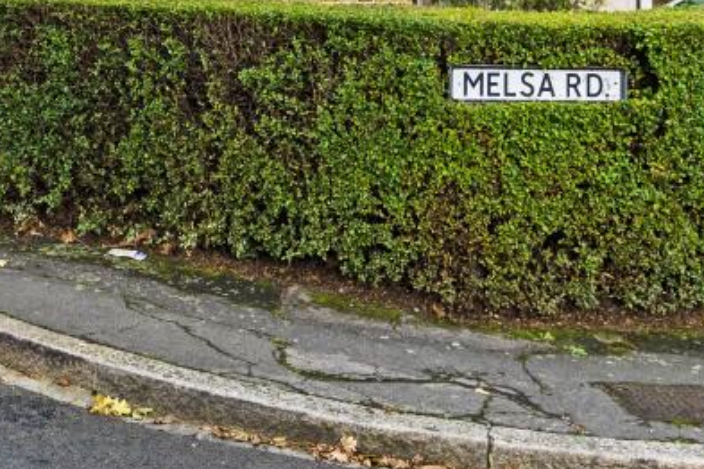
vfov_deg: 20.7
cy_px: -138
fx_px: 1173
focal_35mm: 60
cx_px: 13
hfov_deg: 31.1
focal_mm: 23
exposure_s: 1/320
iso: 200
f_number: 5.6
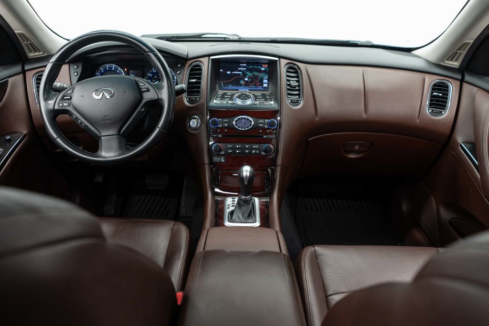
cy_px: 163
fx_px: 380
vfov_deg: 46.4
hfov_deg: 65.5
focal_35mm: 28
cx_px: 244
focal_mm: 28
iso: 1000
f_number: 3.2
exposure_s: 1/50
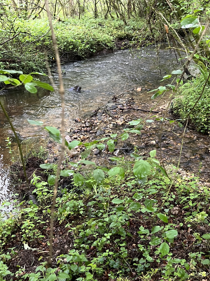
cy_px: 120
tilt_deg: -20.8
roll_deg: +2.2
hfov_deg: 36.0
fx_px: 324
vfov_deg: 46.7
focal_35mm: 40
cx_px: 110
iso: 125
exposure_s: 1/60
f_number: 1.6
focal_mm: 5.1
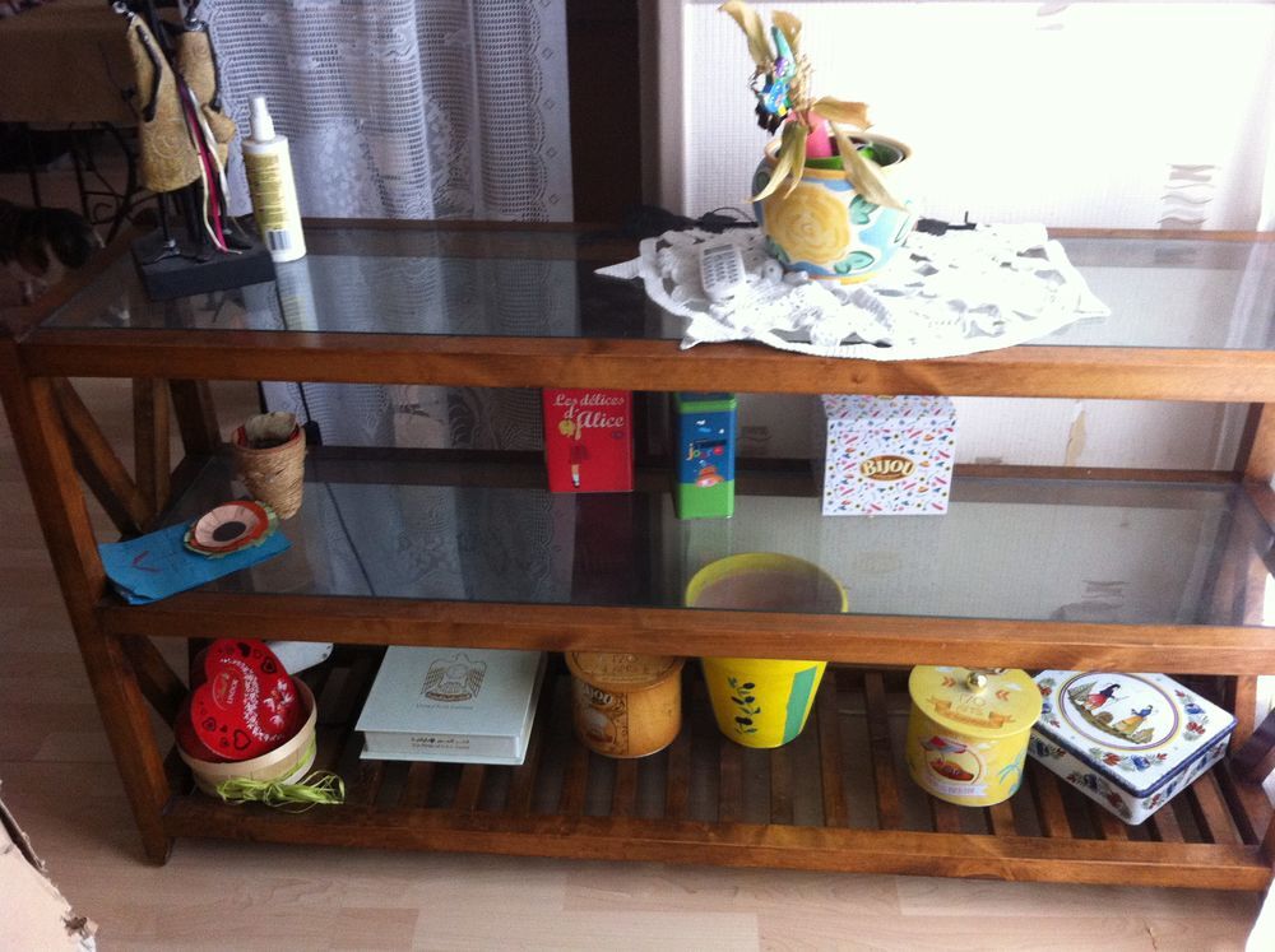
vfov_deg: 40.6
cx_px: 638
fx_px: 1287
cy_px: 476
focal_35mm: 35
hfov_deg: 52.7
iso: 200
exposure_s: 1/17
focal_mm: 3.85
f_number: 2.8
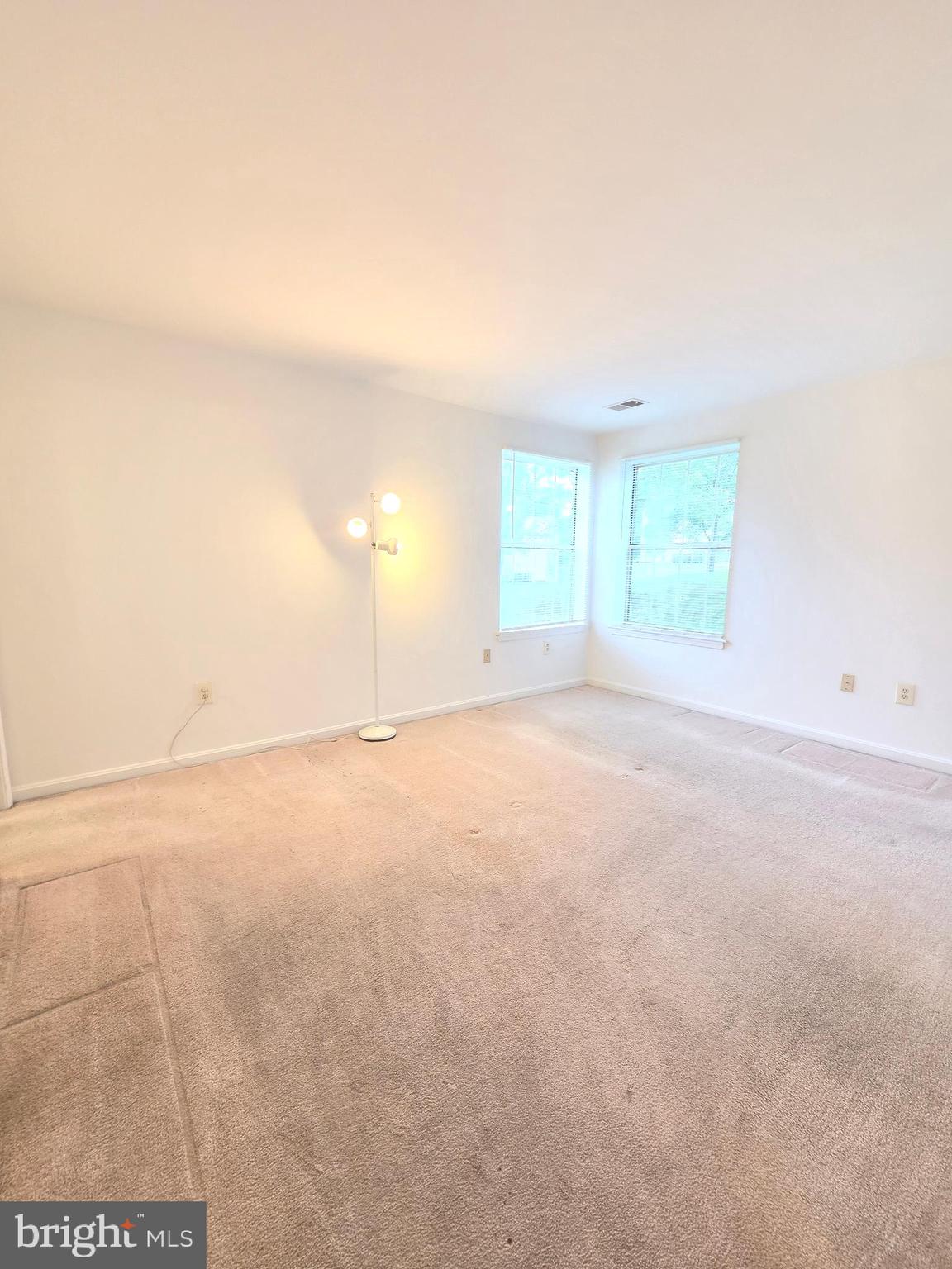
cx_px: 476
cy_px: 634
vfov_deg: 106.2
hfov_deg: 89.9
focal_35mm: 13
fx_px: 477
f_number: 2.2
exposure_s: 1/60
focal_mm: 2.2
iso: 320
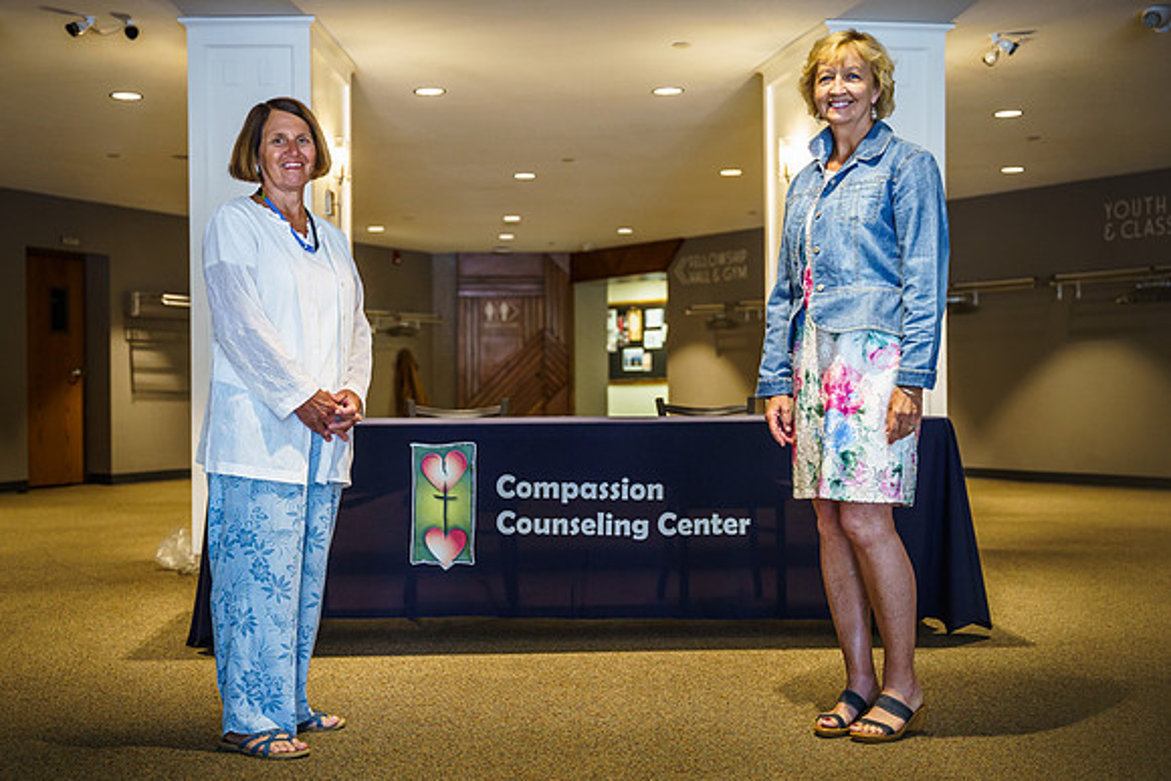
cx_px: 557
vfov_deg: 28.8
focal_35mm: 47
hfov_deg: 42.1
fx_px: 1520
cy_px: 392
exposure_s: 1/160
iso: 1600
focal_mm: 44.3
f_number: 2.8
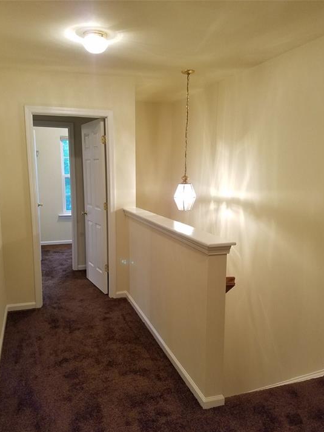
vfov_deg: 63.4
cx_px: 162
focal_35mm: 28
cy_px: 232
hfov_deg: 49.8
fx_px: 349
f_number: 1.7
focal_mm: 4.2
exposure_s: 1/24
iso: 160
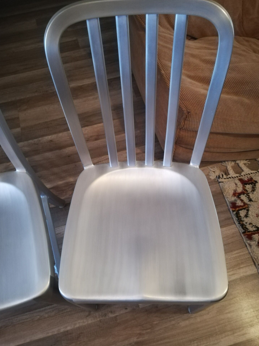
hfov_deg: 51.3
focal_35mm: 27
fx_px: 269
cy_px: 176
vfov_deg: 65.3
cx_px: 130
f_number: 2.2
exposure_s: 1/14.3
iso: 800
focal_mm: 3.83
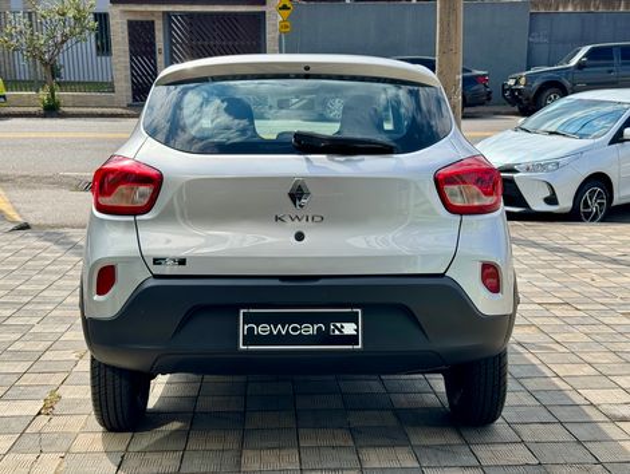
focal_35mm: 48
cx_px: 315
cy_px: 237
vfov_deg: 30.3
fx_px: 875
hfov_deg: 39.6
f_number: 1.78
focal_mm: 6.76
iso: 64
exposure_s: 1/2045
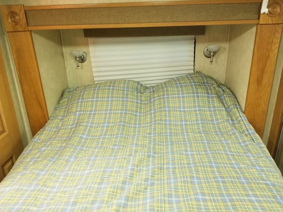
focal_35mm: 26
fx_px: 213
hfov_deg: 67.3
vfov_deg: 53.1
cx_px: 142
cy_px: 106
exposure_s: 1/15
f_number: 1.7
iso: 200
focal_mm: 4.3
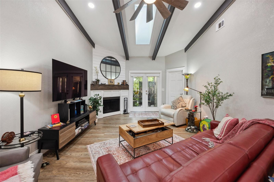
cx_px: 137
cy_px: 91
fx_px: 107
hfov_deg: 104.3
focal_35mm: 14
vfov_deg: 81.2
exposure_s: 1/50
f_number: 7.1
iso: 1250
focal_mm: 14
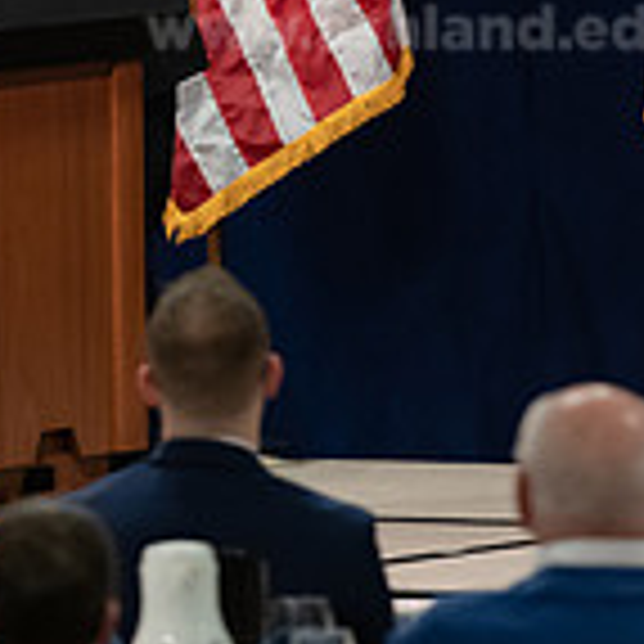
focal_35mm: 636
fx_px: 13387
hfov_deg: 2.8
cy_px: 124
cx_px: -59
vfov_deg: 2.8
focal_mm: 185
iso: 2000
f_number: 3.2
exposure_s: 1/200
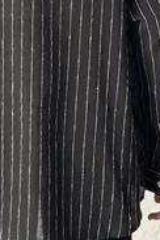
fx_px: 773
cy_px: 29
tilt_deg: -0.5
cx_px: 29
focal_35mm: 116
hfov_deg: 11.8
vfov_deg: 17.4
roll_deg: +0.1
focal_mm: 6.86
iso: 160
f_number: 1.78
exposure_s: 1/60
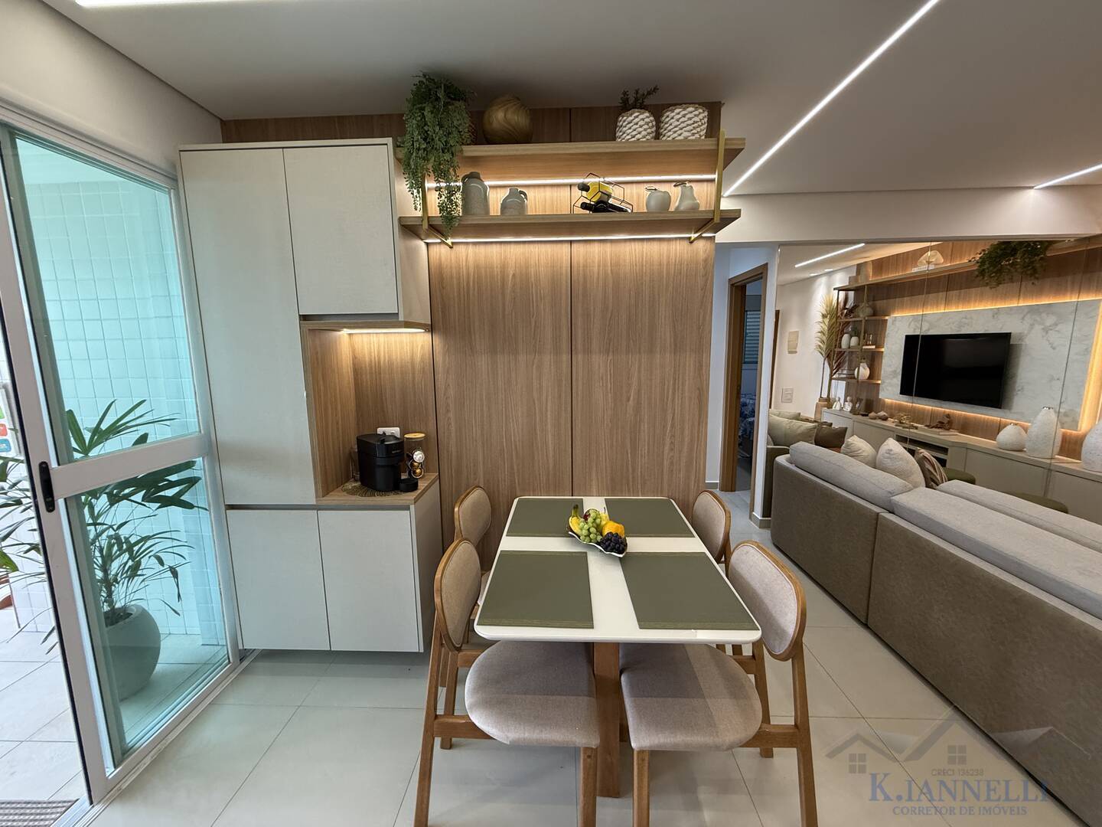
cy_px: 414
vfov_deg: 85.7
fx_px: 446
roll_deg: +1.1
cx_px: 551
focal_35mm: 14
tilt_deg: -8.5
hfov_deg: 102.1
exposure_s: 1/60
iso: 200
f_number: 2.2
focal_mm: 2.22
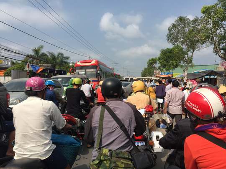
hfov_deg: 61.7
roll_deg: -1.6
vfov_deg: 48.2
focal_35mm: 29
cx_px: 113
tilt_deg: +0.0
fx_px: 189
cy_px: 84
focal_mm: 4.15
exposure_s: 1/2475
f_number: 2.2
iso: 32
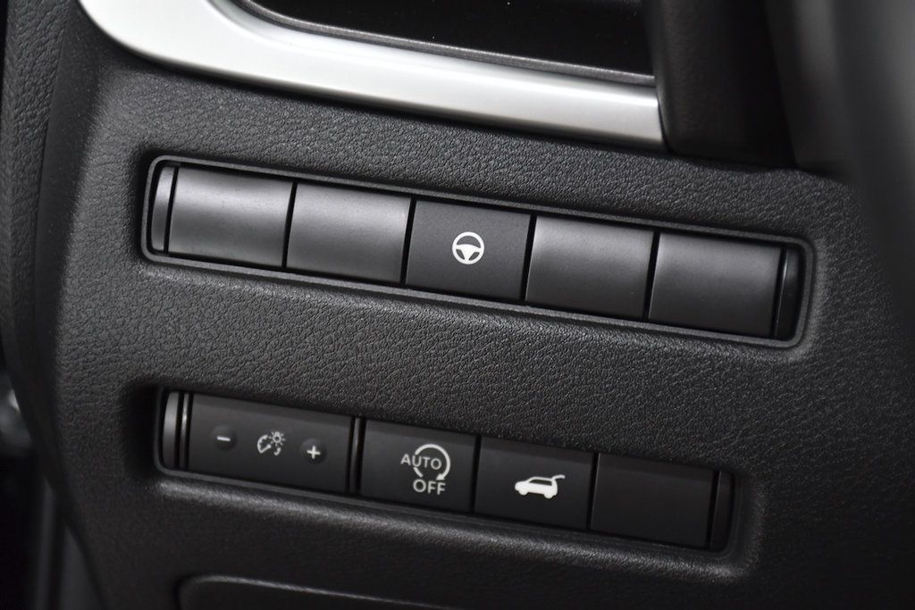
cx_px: 458
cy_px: 305
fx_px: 2516
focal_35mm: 99
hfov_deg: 20.6
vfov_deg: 13.8
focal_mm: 66
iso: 1250
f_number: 5
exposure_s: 1/100
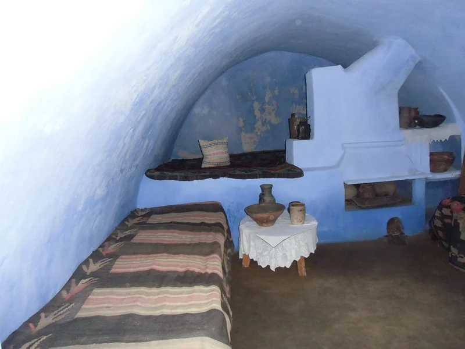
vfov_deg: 56.8
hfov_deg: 71.6
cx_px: 232
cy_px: 174
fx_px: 322
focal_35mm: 24
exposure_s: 1/60
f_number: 3
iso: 400
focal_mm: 4.24
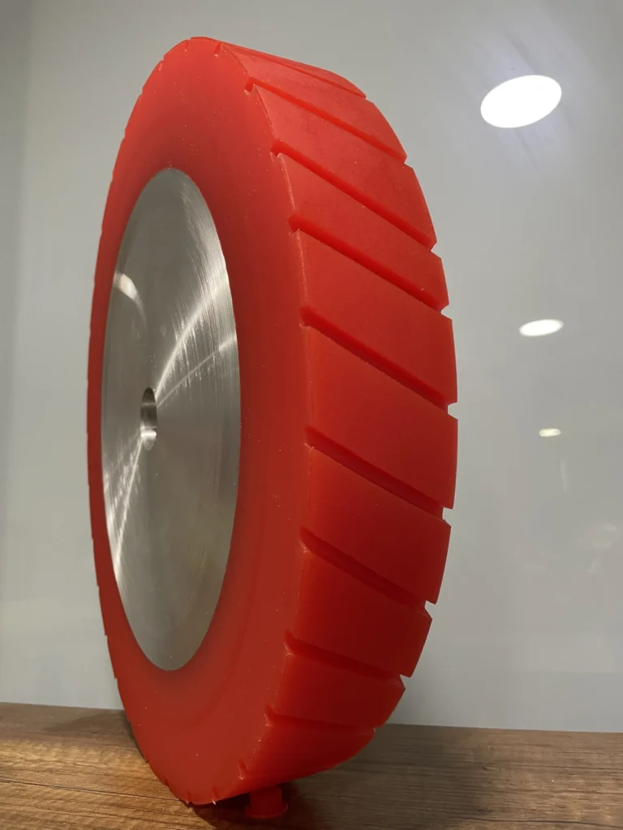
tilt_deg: +11.2
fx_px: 624
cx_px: 312
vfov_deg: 67.3
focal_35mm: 26
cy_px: 415
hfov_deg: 53.1
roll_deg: +2.2
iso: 160
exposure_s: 1/50
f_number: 1.6
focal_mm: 4.2
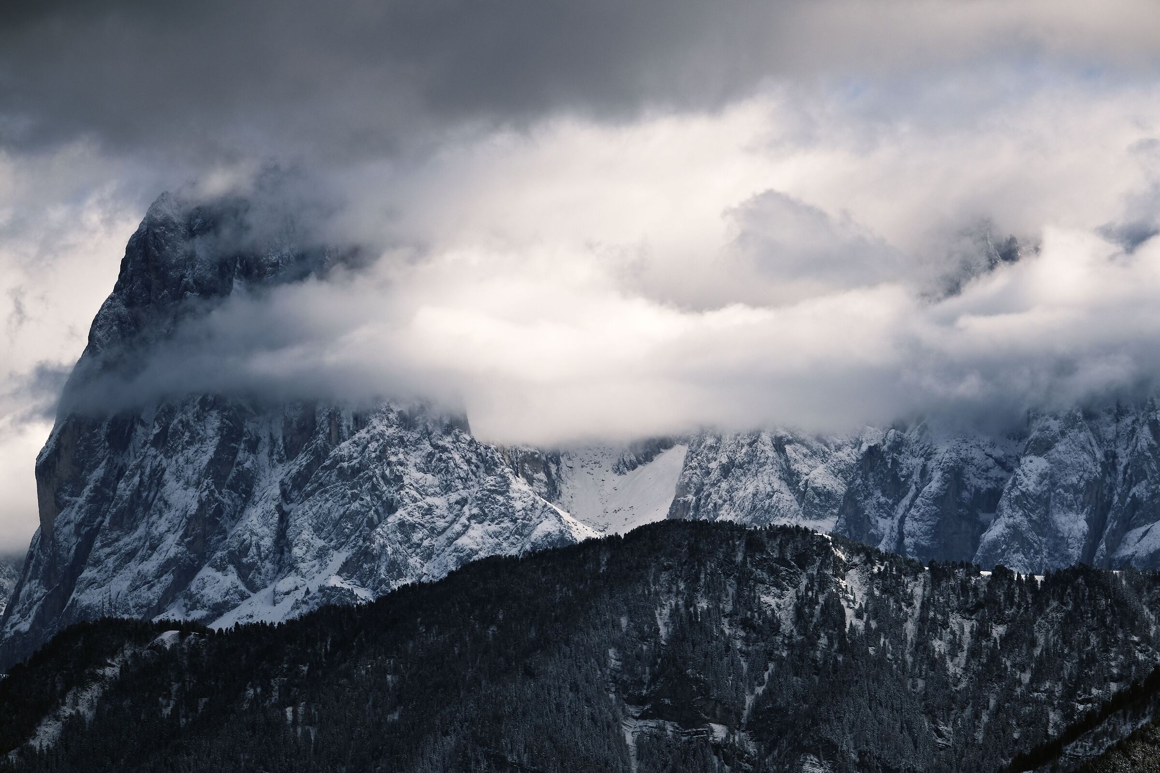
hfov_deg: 6.5
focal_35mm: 317
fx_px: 10214
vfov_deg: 4.3
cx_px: 580
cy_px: 386
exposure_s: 1/420
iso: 160
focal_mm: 211
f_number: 10
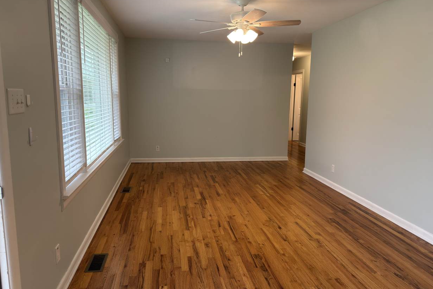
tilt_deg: -8.7
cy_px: 142
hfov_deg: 69.4
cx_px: 208
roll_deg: +0.1
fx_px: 313
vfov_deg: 49.5
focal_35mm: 26
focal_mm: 6.76
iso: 160
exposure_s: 1/120
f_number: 1.78
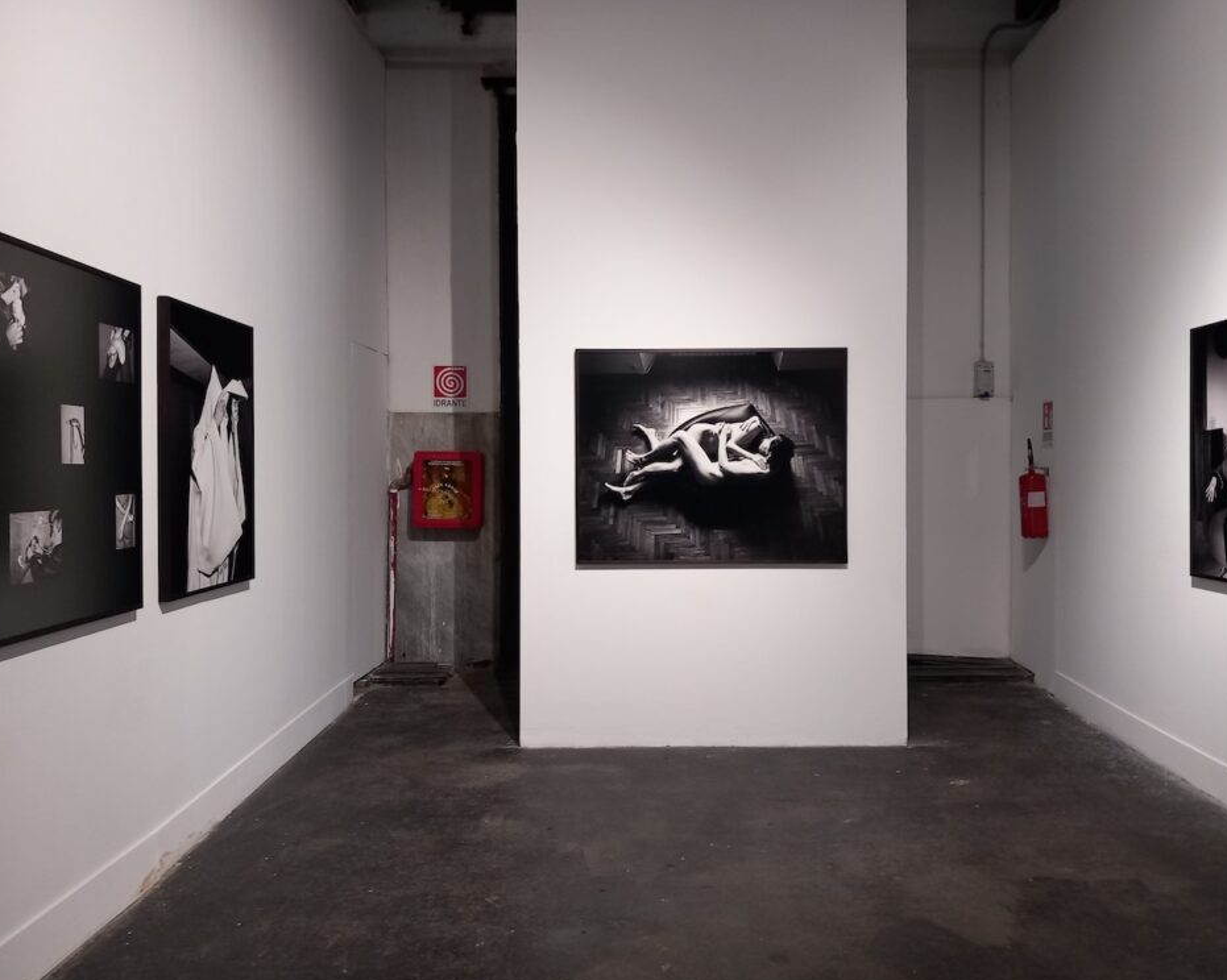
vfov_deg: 49.9
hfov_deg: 60.4
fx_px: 1053
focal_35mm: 29
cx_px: 654
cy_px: 482
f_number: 1.8
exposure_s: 1/33.3
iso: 200
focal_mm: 4
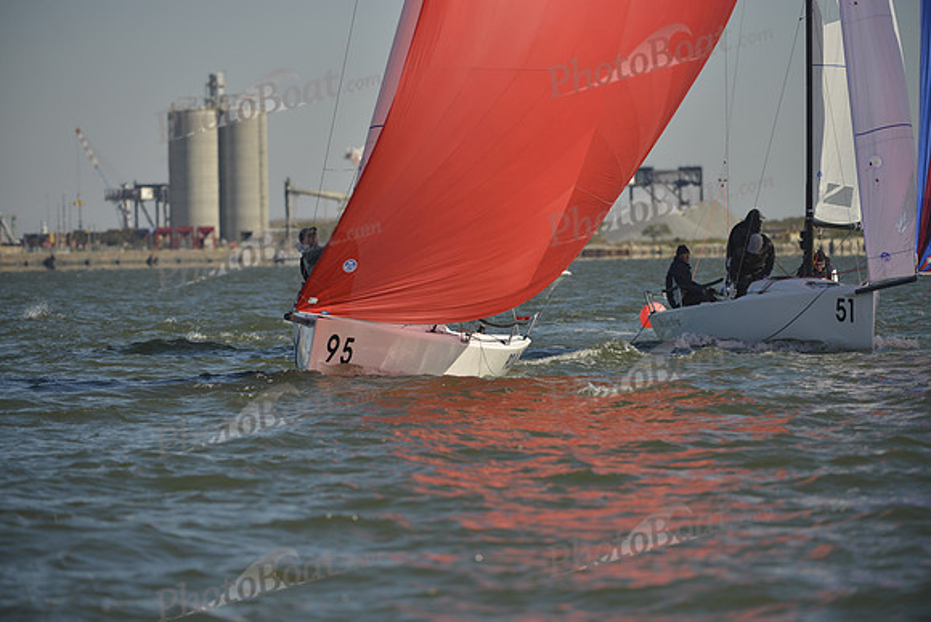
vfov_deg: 6.2
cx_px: 466
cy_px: 311
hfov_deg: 9.4
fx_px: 5691
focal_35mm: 220
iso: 200
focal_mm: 220
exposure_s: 1/4000
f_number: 4
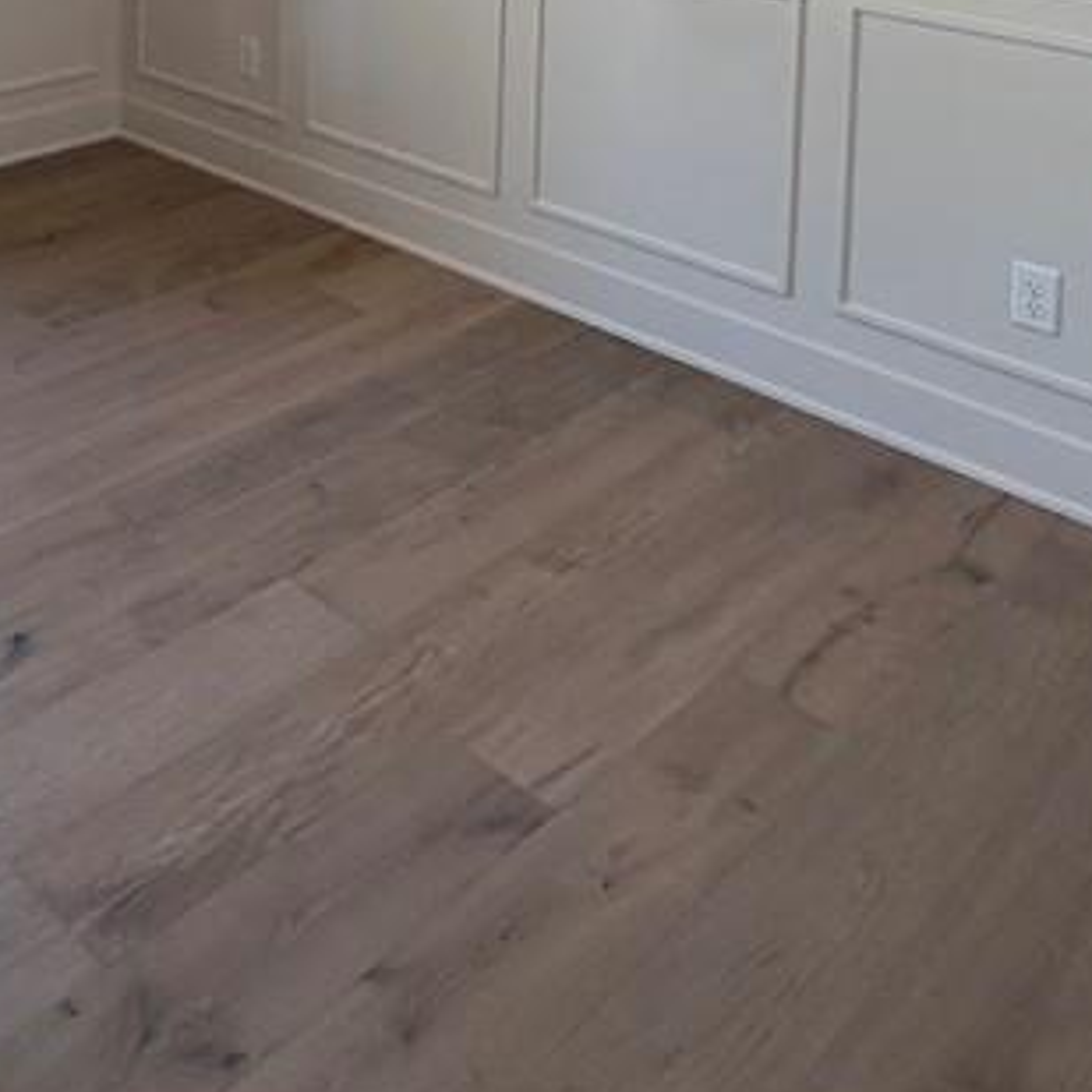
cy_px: -247
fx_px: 1463
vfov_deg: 32.9
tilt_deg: -4.4
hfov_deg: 38.4
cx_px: 127
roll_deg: -1.1
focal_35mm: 41
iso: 200
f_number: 2.2
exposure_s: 1/120
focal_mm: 2.22
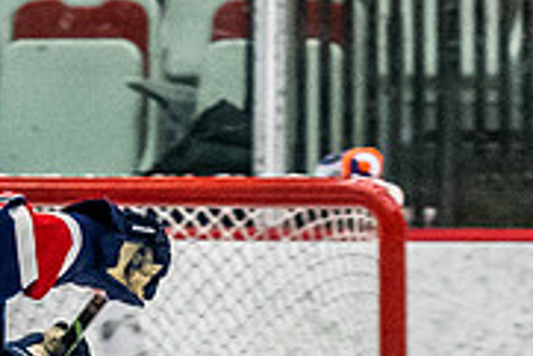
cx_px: -161
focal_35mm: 1010
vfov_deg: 1.4
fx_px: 14965
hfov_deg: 2.0
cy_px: 606
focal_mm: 116
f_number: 2.8
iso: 3200
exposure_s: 1/640
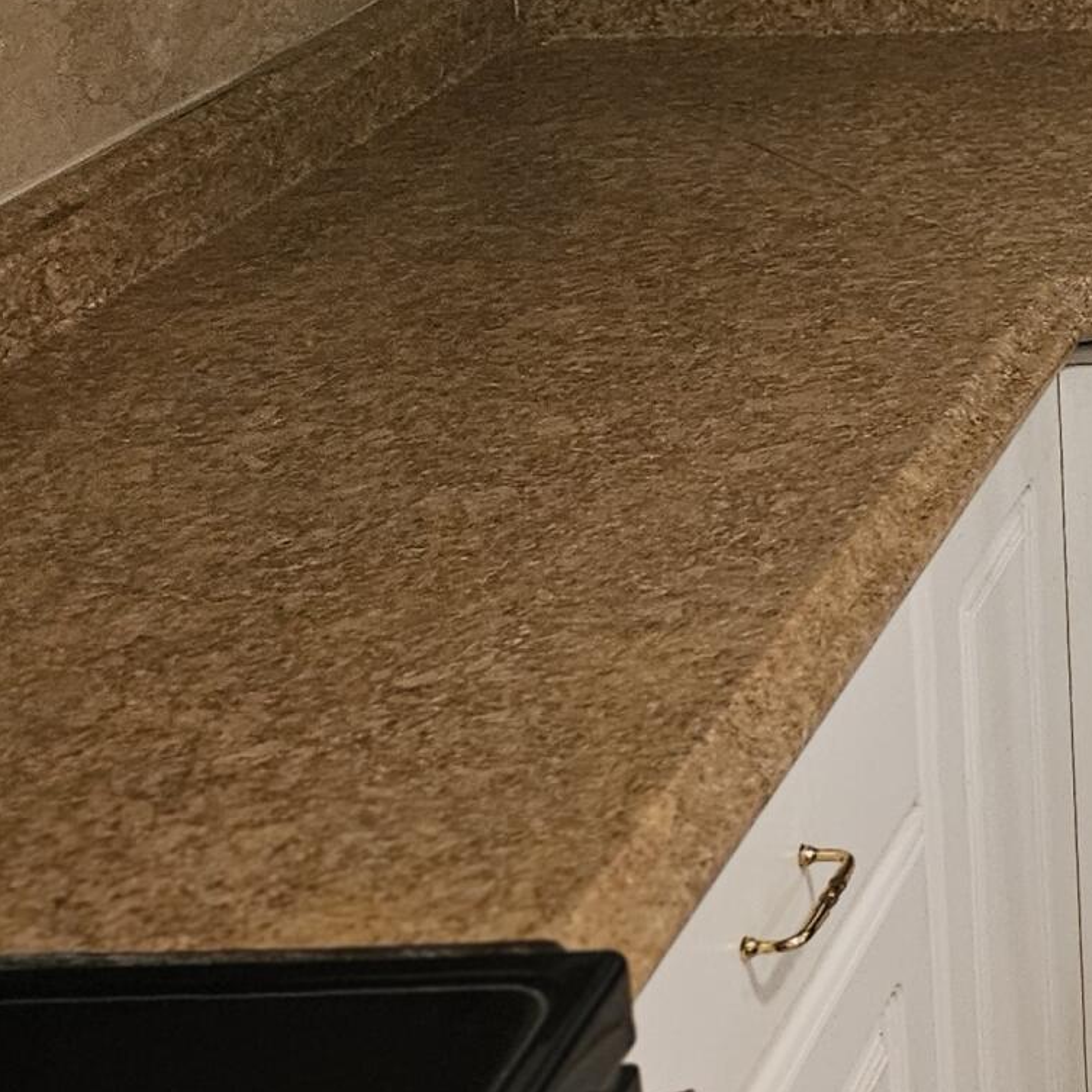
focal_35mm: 81
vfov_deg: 19.7
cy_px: -335
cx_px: 1848
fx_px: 2891
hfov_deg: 17.9
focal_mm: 5.4
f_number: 1.8
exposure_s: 1/60
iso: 640
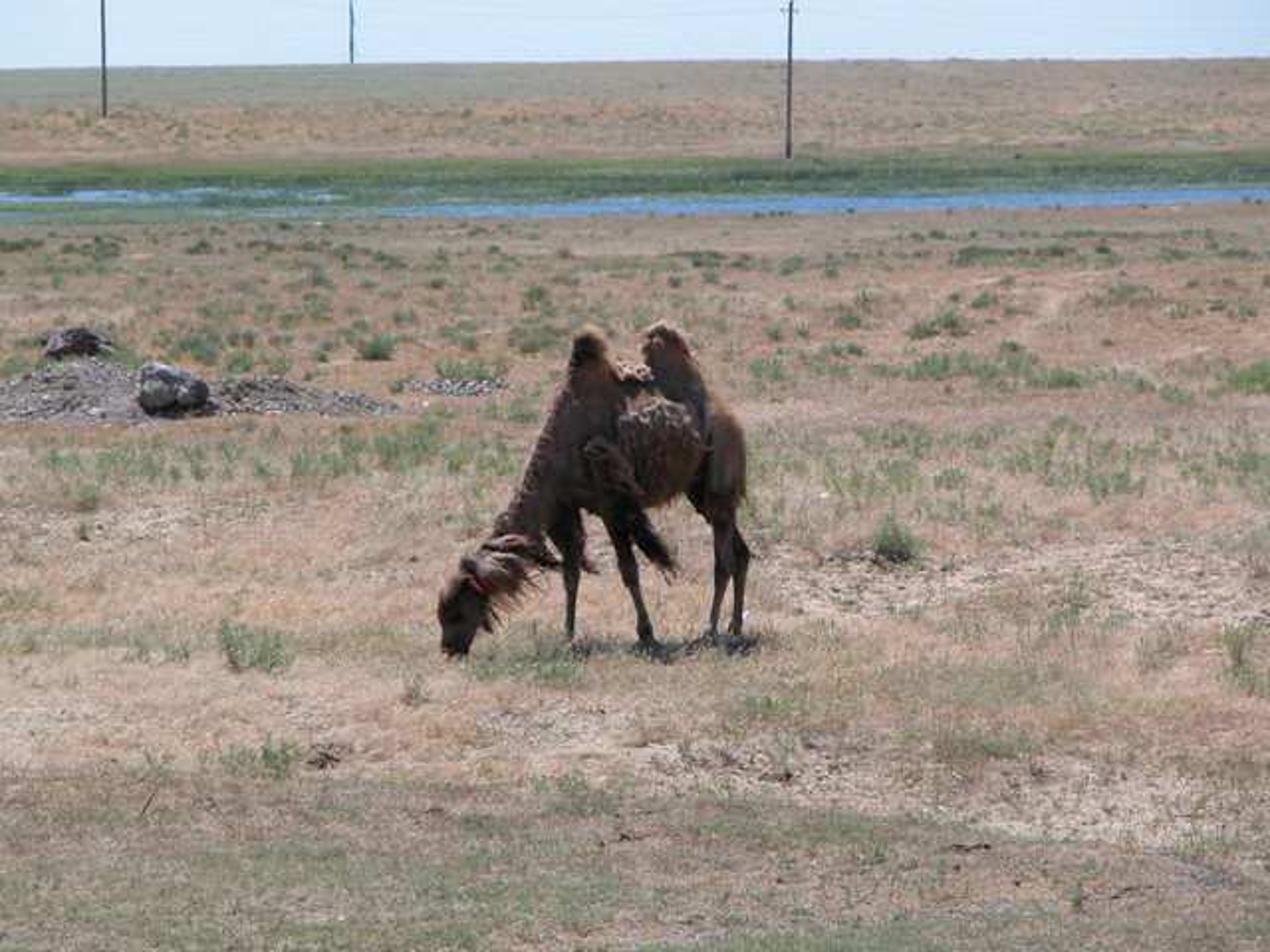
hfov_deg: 7.4
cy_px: 476
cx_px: 635
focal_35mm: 266
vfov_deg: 5.6
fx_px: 9759
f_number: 5.9
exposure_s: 1/456
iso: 100
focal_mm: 67.7
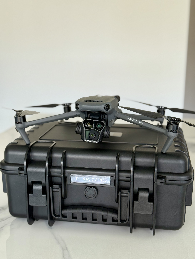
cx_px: 98
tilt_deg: -14.1
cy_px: 130
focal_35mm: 48
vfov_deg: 39.7
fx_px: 361
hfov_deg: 30.3
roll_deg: +0.0
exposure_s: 1/80
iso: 100
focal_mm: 6.76
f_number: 1.78
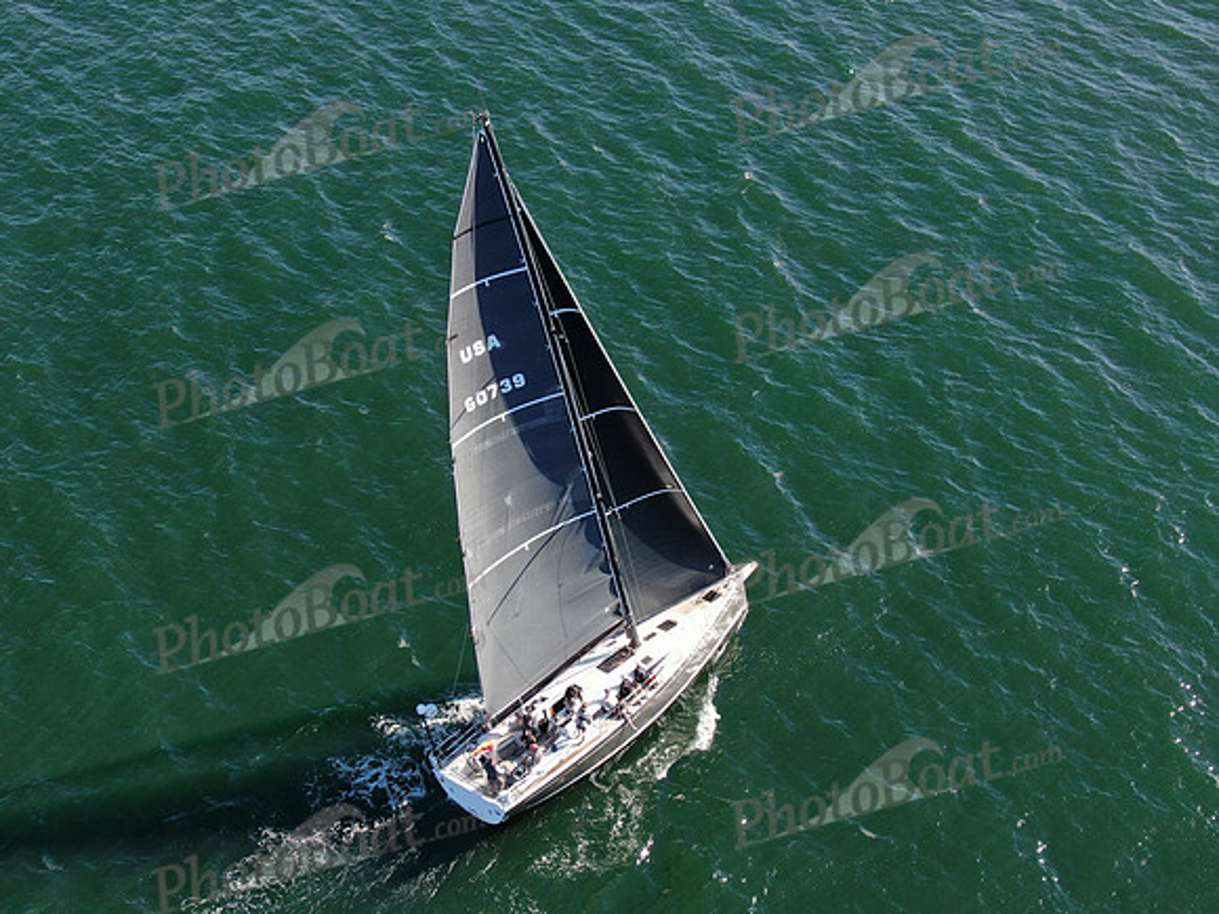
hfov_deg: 39.7
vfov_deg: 30.3
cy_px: 457
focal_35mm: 48
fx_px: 1690
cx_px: 610
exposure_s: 1/320
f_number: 3.8
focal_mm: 8.6
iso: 100
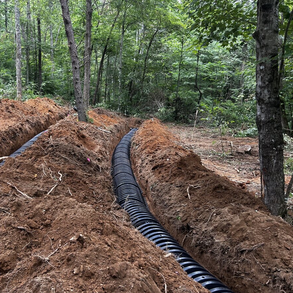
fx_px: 297
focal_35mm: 31
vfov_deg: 52.5
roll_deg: +0.6
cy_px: 146
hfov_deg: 51.6
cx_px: 99
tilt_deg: -9.8
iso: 80
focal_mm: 5.7
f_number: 1.5
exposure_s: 1/121
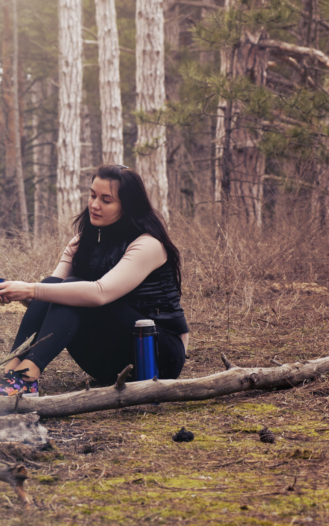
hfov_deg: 8.4
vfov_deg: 13.6
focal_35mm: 154
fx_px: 2210
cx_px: -51
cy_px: 264
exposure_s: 1/40
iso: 160
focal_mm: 100
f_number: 7.1
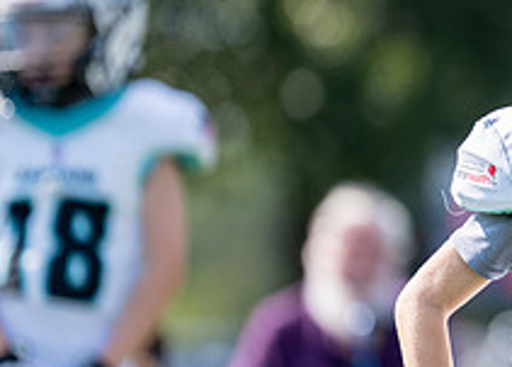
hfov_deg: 3.6
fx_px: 8221
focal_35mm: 565
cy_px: 101
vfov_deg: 2.6
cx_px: 684
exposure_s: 1/2500
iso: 200
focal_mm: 182
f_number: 2.8
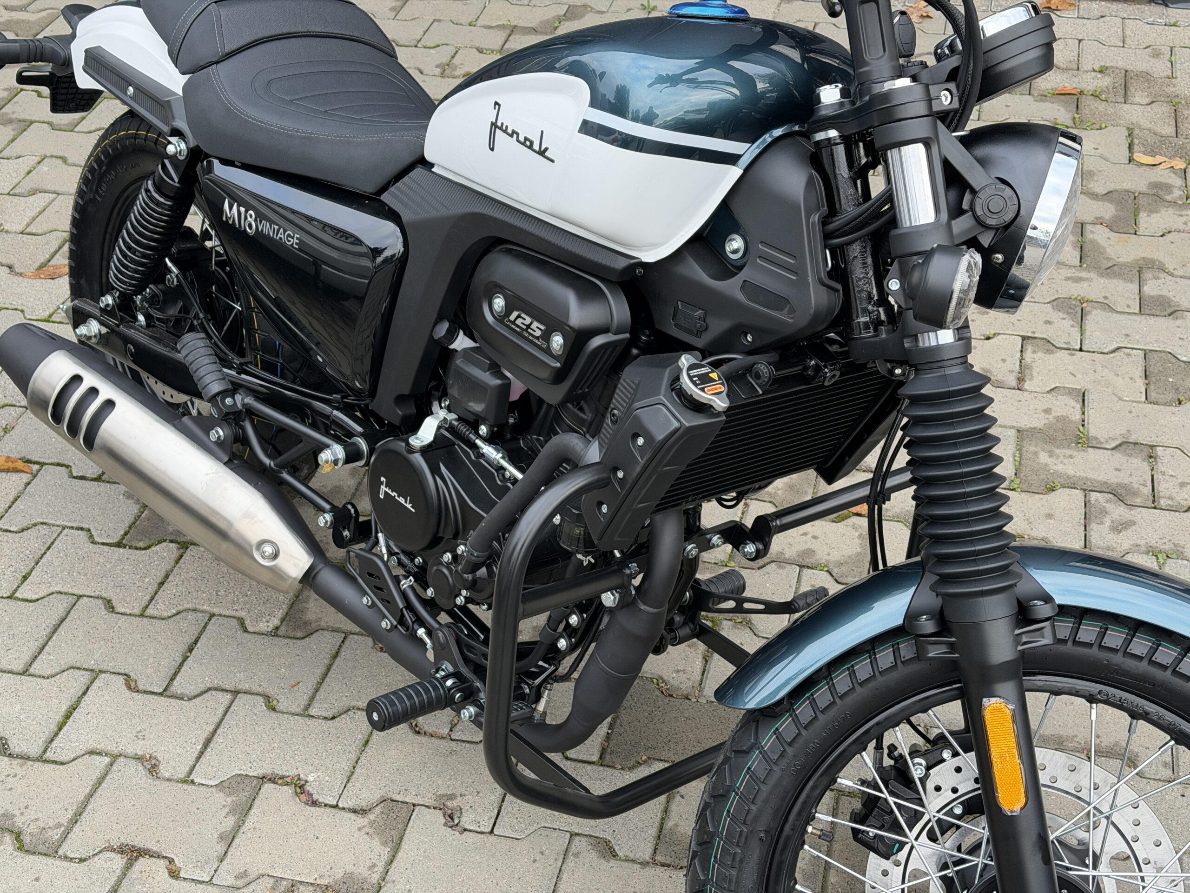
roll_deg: +1.0
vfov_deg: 30.3
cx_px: 595
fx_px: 1650
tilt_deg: -36.3
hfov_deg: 39.7
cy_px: 446
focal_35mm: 48
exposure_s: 1/216
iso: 125
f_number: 1.78
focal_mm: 6.76
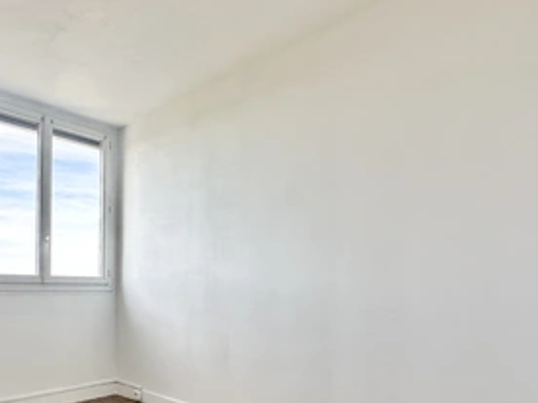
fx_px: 420
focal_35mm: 27
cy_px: 288
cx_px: 145
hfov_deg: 62.2
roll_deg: -0.4
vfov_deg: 49.8
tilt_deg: +0.5
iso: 40
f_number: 2.2
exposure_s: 1/222
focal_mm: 2.22
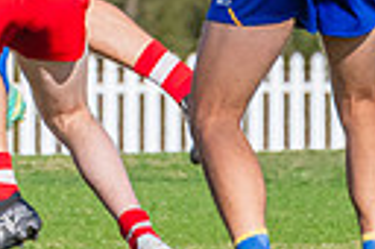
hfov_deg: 0.9
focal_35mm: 2403
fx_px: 24999
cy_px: -325
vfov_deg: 0.6
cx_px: -63
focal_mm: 420
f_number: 13
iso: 800
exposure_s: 1/1250
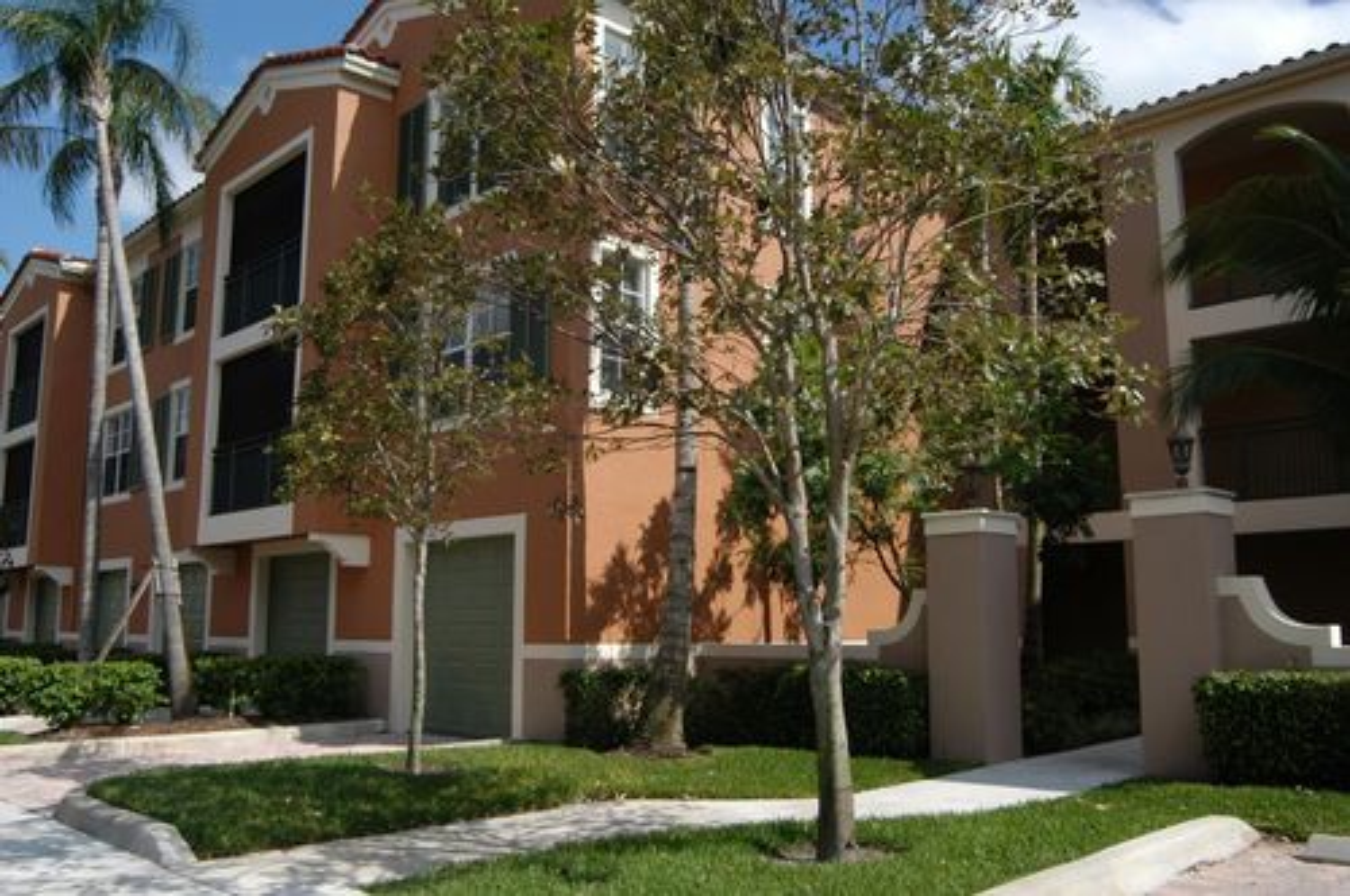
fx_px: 1180
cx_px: 675
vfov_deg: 41.6
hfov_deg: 59.6
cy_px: 448
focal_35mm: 32
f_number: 9
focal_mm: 21
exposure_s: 1/320
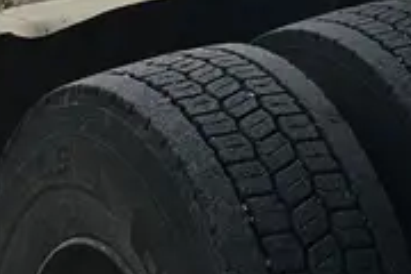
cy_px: -482
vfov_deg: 8.9
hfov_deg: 12.8
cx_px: 900
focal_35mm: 133
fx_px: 1518
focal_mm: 5.4
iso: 25
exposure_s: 1/3255
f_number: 1.8
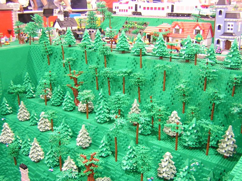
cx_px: 121
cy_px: 90
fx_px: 252
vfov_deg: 39.7
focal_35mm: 36
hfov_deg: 51.4
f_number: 2.6
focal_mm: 4.7
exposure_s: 1/3.5
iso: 204
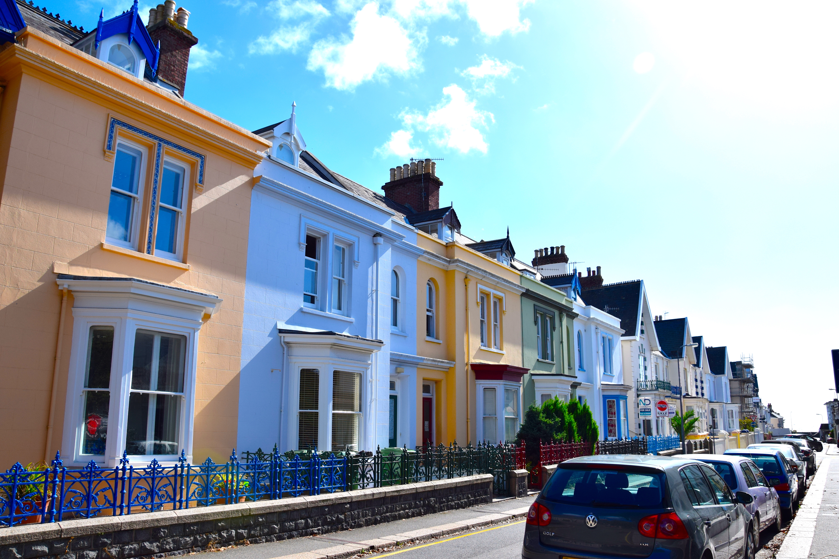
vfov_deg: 47.9
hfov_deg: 67.4
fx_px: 629
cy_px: 280
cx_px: 420
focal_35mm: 27
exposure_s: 1/400
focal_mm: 18
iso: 200
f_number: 10
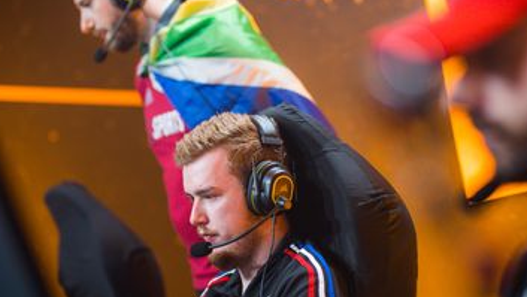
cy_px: 153
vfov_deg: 9.4
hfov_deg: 16.6
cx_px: 311
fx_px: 1804
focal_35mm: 129
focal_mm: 85
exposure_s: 1/320
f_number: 1.8
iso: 800
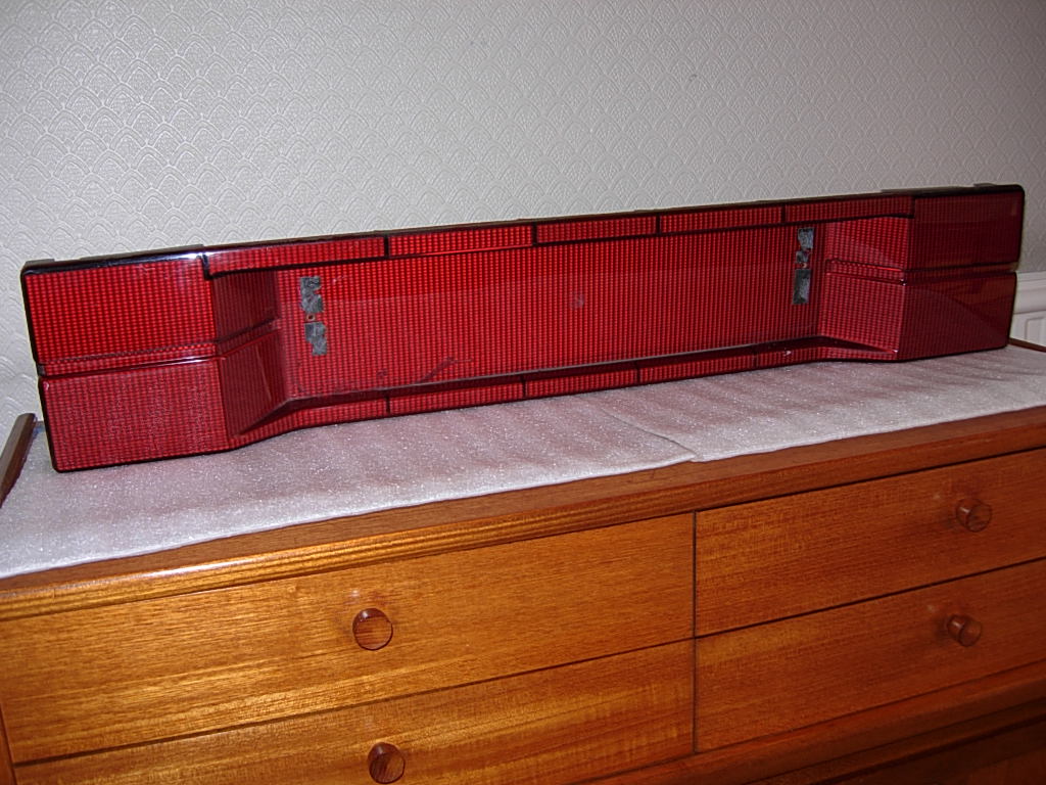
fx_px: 1088
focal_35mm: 36
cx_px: 523
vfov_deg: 39.7
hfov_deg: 51.4
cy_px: 392
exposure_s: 1/45.2
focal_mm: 7.5
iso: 50
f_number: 2.7
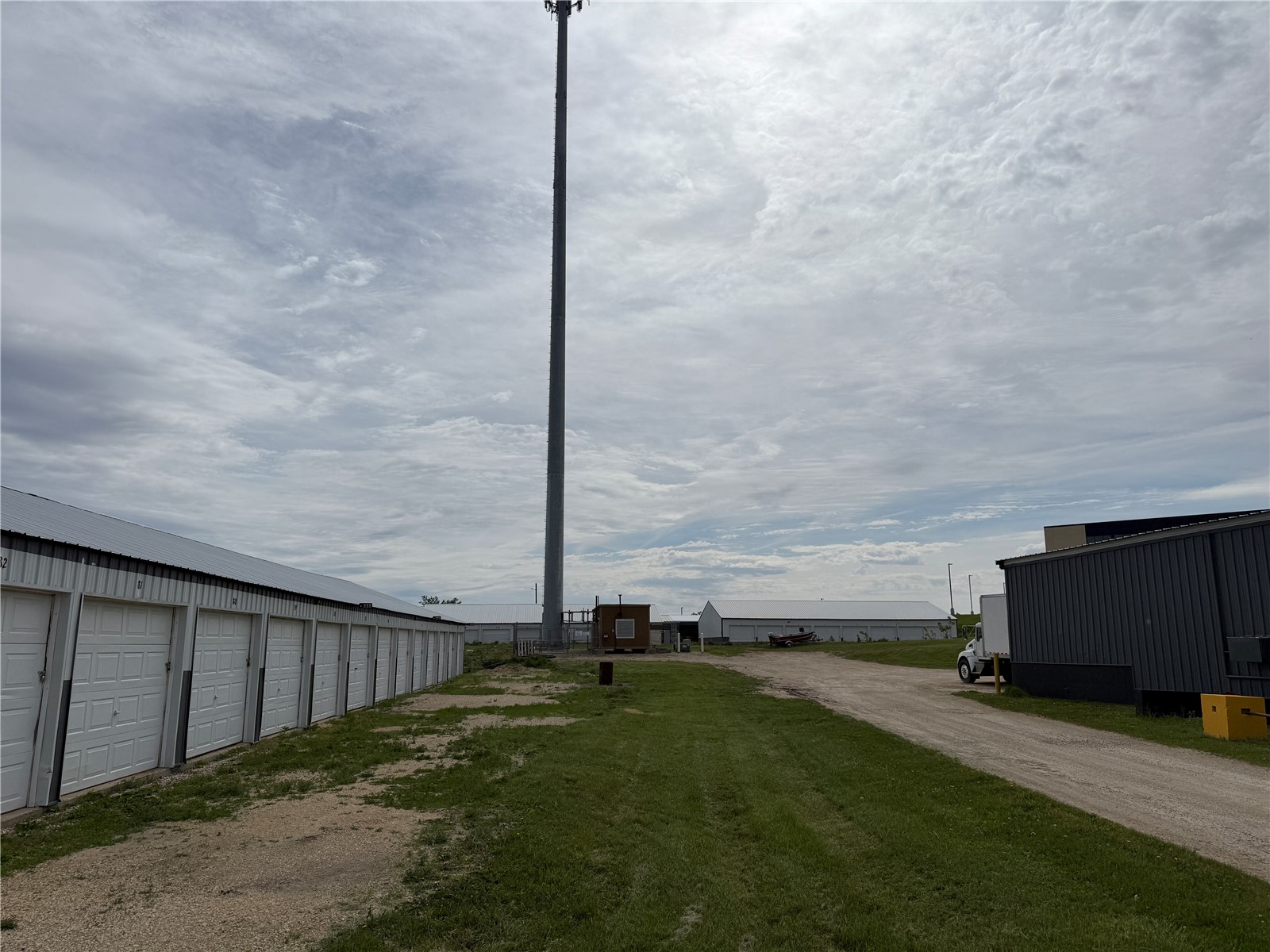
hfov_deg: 71.6
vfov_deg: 56.8
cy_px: 476
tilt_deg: +10.4
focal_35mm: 24
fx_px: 881
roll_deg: -0.3
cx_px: 635
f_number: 1.78
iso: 64
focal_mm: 6.76
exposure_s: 1/22727
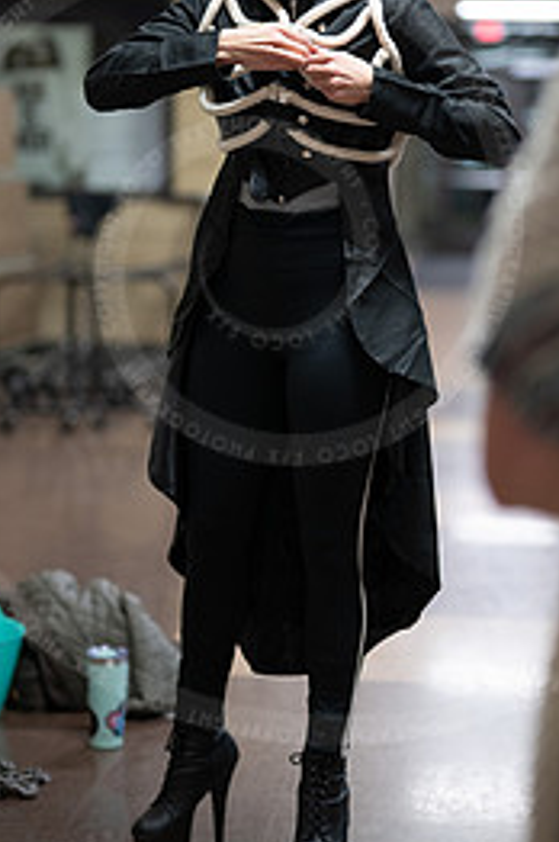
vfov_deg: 23.6
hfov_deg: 15.8
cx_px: 302
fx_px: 2008
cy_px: 328
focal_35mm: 86
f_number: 1.2
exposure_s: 1/320
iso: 1000
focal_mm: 50
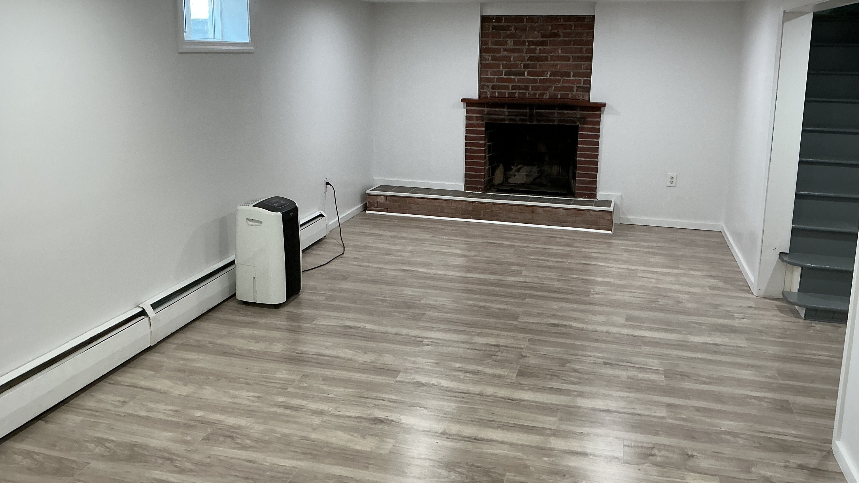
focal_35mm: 32
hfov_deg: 61.0
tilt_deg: -10.3
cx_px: 426
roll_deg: -1.1
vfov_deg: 36.5
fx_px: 729
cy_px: 184
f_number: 1.8
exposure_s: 1/60
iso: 100
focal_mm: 3
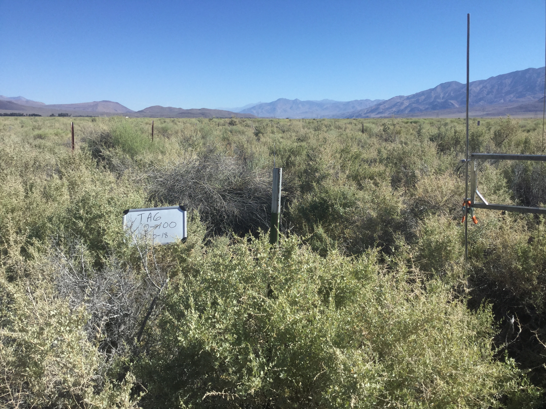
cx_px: 273
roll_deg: +0.7
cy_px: 204
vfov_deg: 45.4
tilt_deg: -11.4
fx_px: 489
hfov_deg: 58.4
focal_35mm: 31
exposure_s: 1/1381
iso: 25
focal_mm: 3.3
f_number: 2.4
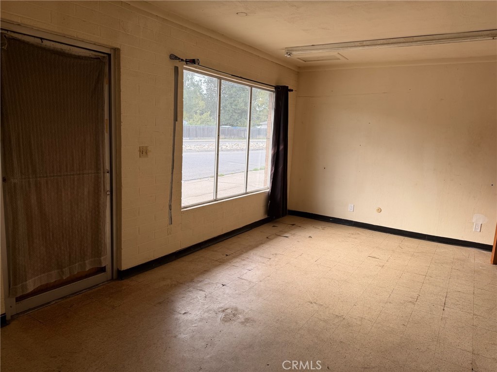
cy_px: 186
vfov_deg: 56.8
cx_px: 248
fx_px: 345
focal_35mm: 24
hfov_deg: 71.6
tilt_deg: -9.1
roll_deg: -3.0
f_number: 1.78
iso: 80
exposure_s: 1/121
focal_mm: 6.76
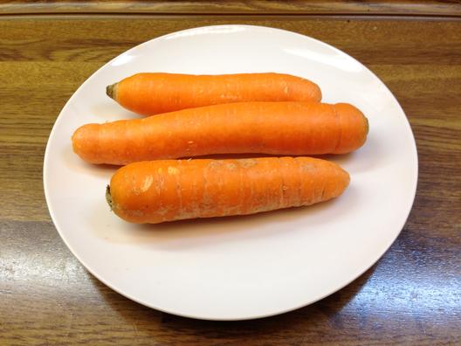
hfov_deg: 55.4
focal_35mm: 33
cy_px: 173
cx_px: 230
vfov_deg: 42.9
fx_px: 439
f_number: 2.4
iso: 64
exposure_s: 1/30
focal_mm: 4.12
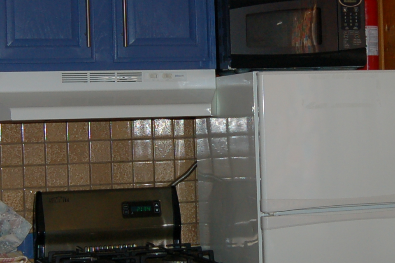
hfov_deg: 21.7
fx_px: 1030
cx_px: 234
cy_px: 92
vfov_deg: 14.5
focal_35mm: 94
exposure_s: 1/60
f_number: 3.8
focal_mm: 20
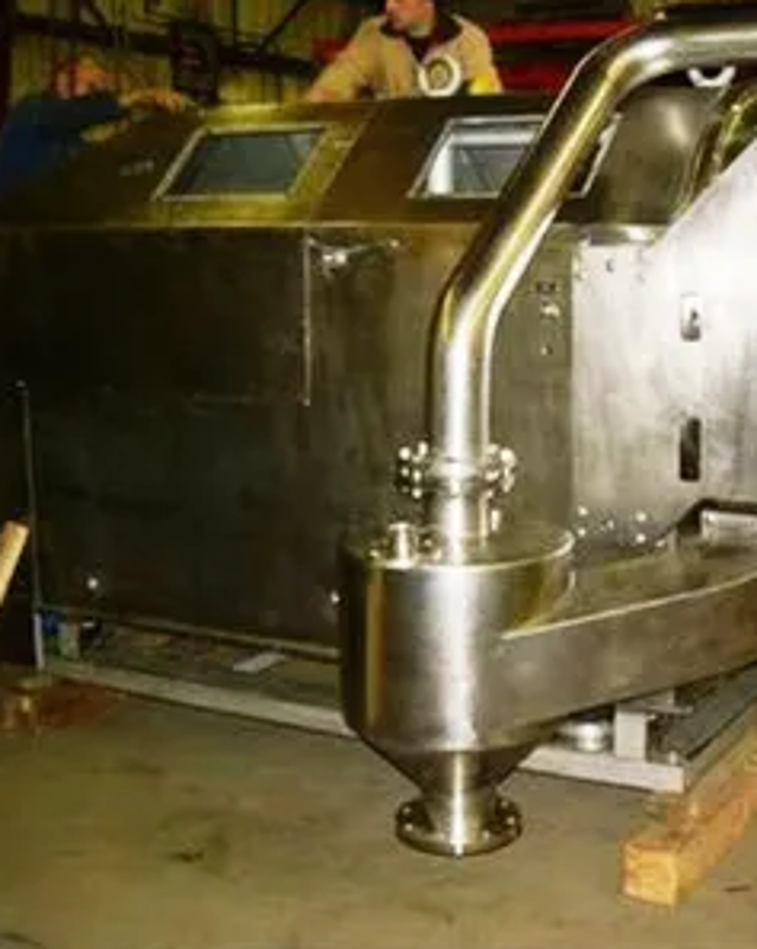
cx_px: 616
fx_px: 1402
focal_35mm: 50
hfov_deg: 29.5
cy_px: 476
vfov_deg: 37.4
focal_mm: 6.3
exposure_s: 1/60
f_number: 2.8
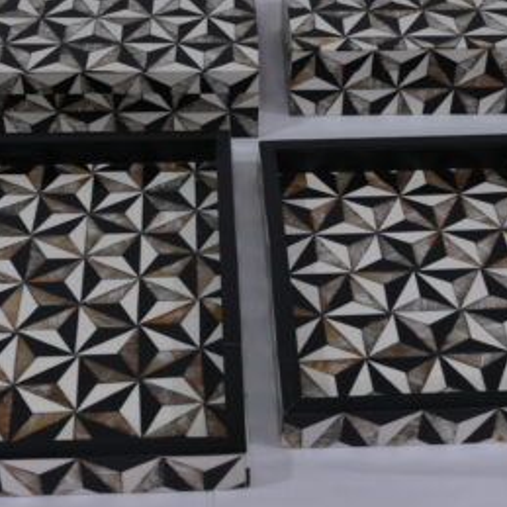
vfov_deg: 26.1
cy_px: 230
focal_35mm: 66
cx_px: 227
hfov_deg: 26.1
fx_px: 1093
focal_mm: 33.5
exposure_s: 1/125
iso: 400
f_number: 9
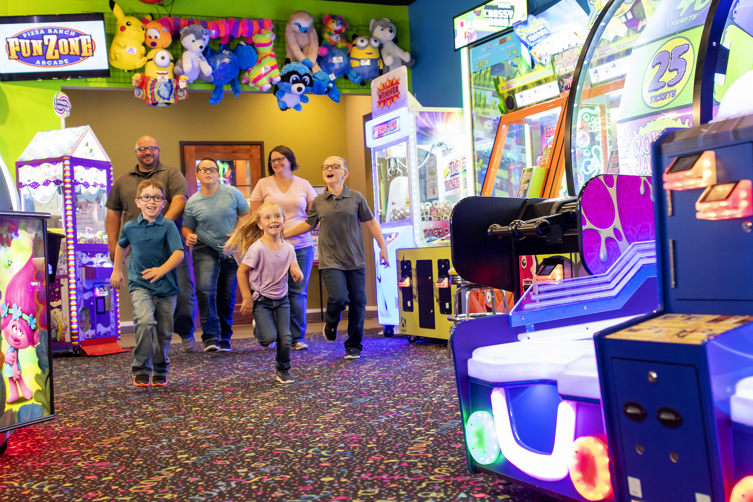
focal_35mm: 46
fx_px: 962
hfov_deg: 42.7
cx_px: 377
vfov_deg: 29.2
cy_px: 254
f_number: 2.8
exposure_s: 1/160
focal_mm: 30
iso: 1600
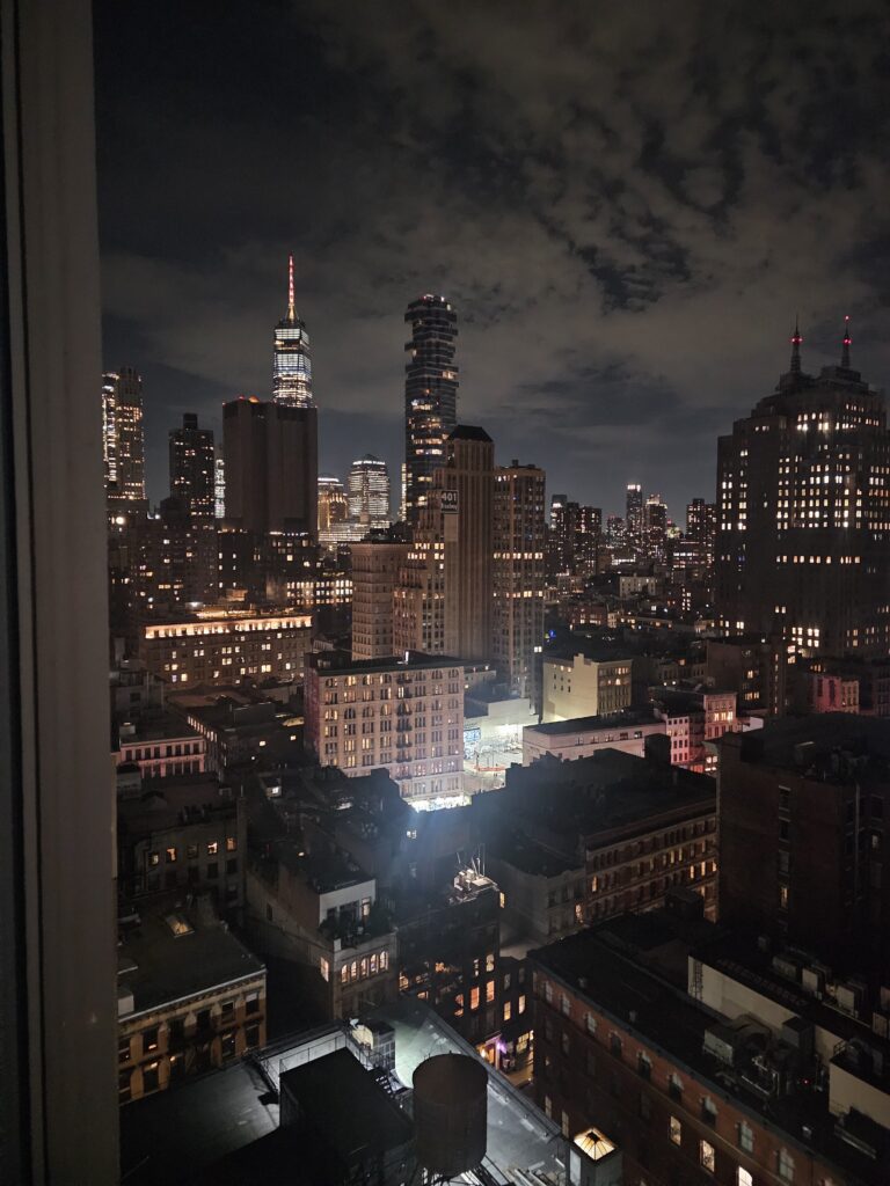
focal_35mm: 23
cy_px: 593
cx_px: 445
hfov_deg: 58.9
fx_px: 788
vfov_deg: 73.9
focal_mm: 6.3
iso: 1600
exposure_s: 1/17.2
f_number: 1.7
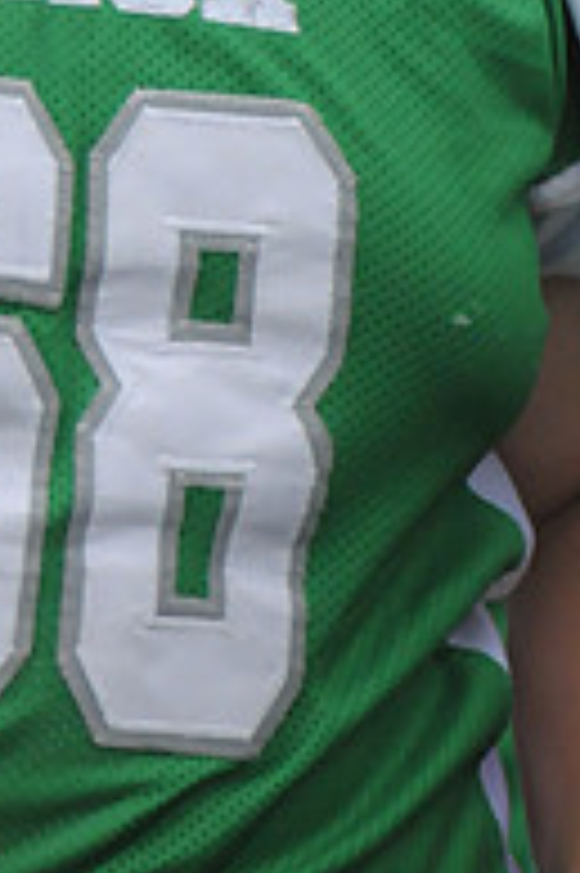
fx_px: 43502
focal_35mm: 1797
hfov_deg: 0.8
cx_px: -245
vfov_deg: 1.1
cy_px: -360
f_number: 4
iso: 1600
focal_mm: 400
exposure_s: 1/4000
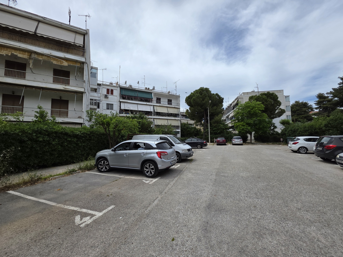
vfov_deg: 89.9
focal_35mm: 13
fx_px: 129
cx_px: 172
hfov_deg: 106.2
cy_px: 128
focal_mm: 2.2
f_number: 1.9
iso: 40
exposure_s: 1/3255
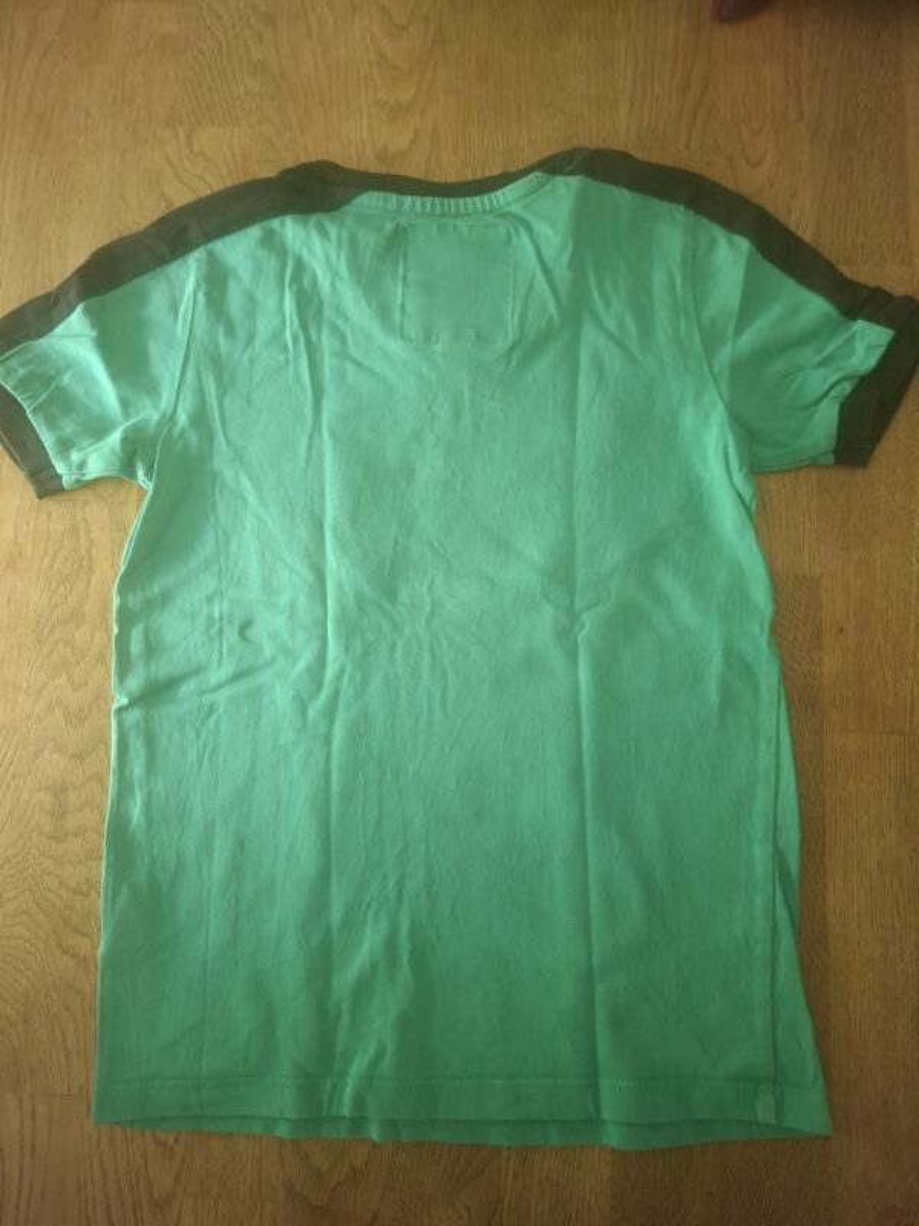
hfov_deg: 58.9
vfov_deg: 73.9
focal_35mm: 23
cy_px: 613
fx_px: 814
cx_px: 460
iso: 400
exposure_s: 1/33
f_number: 1.8
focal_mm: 5.54
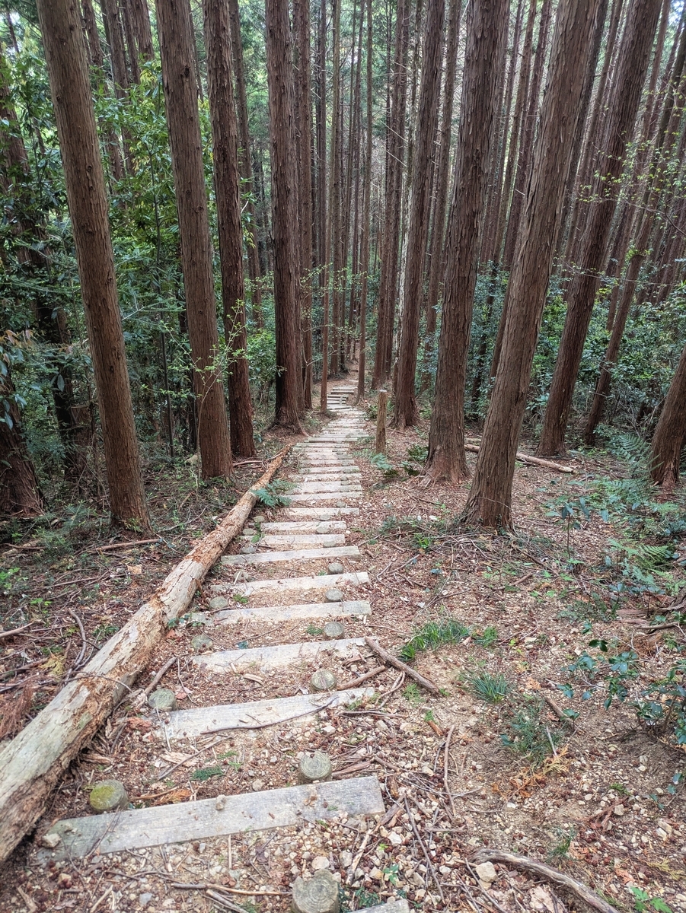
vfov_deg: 69.4
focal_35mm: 25
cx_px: 343
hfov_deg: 54.9
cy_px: 456
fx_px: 660
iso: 298
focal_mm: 5.43
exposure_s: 1/100
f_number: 1.89
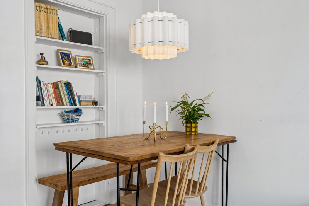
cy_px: 103
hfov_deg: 57.2
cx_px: 154
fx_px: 283
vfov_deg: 40.0
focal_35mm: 33
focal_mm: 22
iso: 160
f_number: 10
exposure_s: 1/2.5
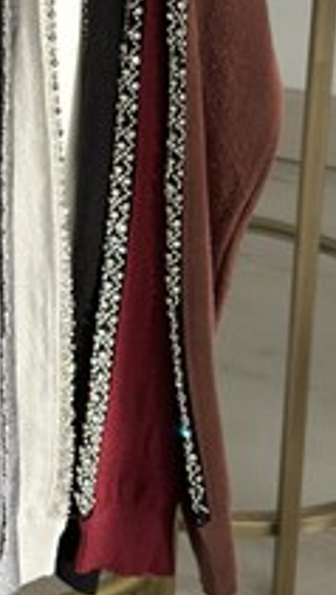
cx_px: -172
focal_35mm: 132
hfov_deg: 9.0
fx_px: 2087
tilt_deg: -22.9
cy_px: -120
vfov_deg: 15.6
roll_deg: +0.8
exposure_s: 1/676
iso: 80
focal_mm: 6.86
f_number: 1.78
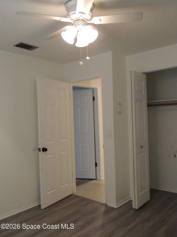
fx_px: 205
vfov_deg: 60.0
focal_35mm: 30
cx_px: 88
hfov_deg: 46.8
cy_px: 118
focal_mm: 5.3
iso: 800
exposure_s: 1/60
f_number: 3.1
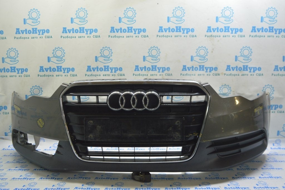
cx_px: 142
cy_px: 95
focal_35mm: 34
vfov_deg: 38.3
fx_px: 273
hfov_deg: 55.1
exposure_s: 1/20
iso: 400
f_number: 5.6
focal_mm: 23
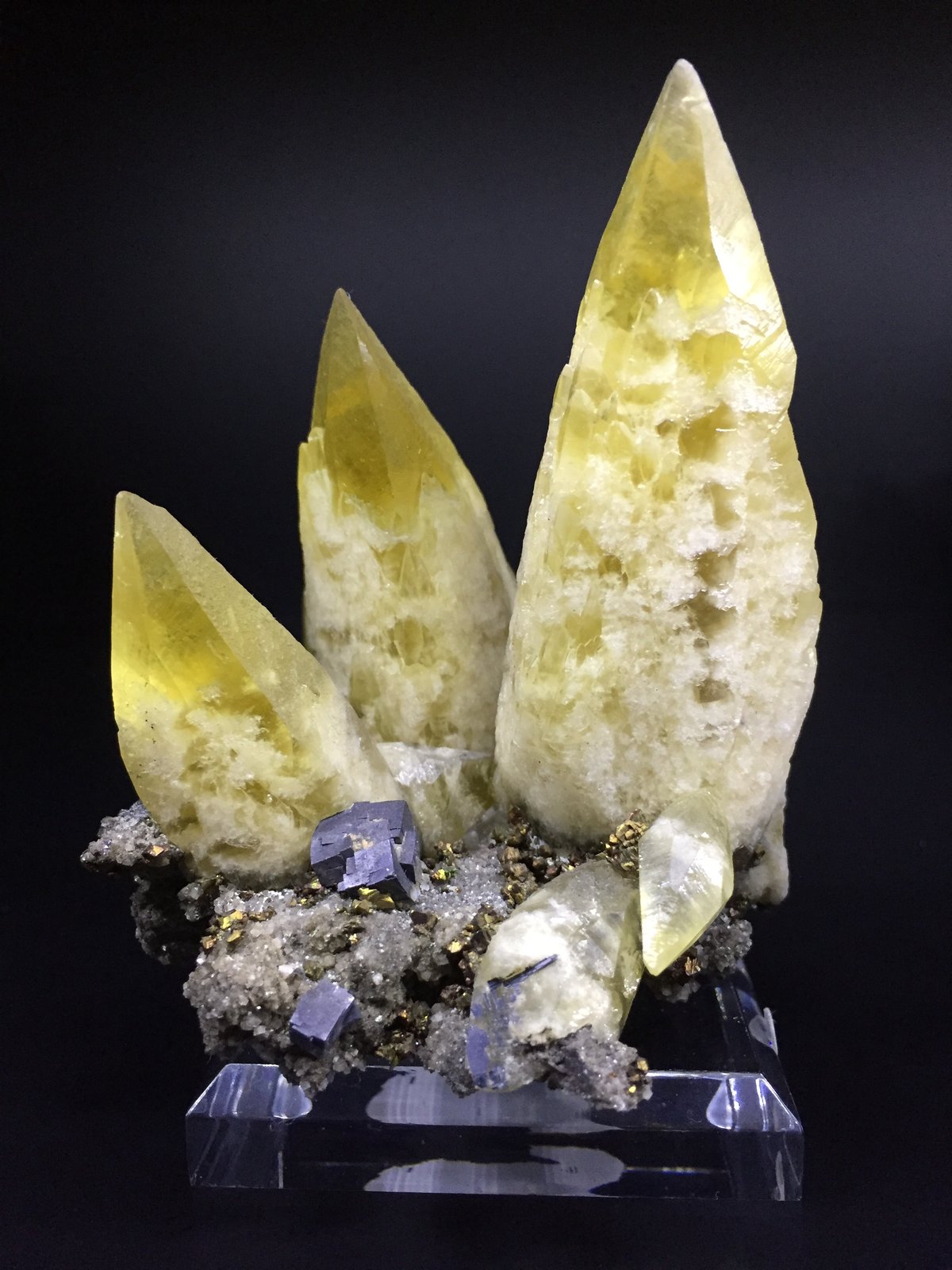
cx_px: 476
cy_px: 635
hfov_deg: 48.2
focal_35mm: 29
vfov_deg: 61.7
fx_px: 1063
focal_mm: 4.15
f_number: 2.2
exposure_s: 1/30
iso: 200
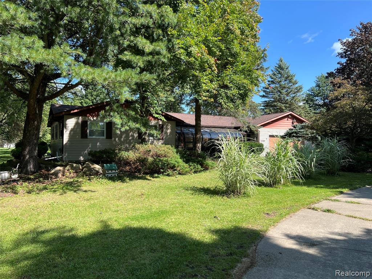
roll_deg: -1.2
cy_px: 140
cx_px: 186
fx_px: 279
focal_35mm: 26
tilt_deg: +0.4
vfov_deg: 53.1
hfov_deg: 67.3
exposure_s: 1/1531
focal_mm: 5.7
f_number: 1.5
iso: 50
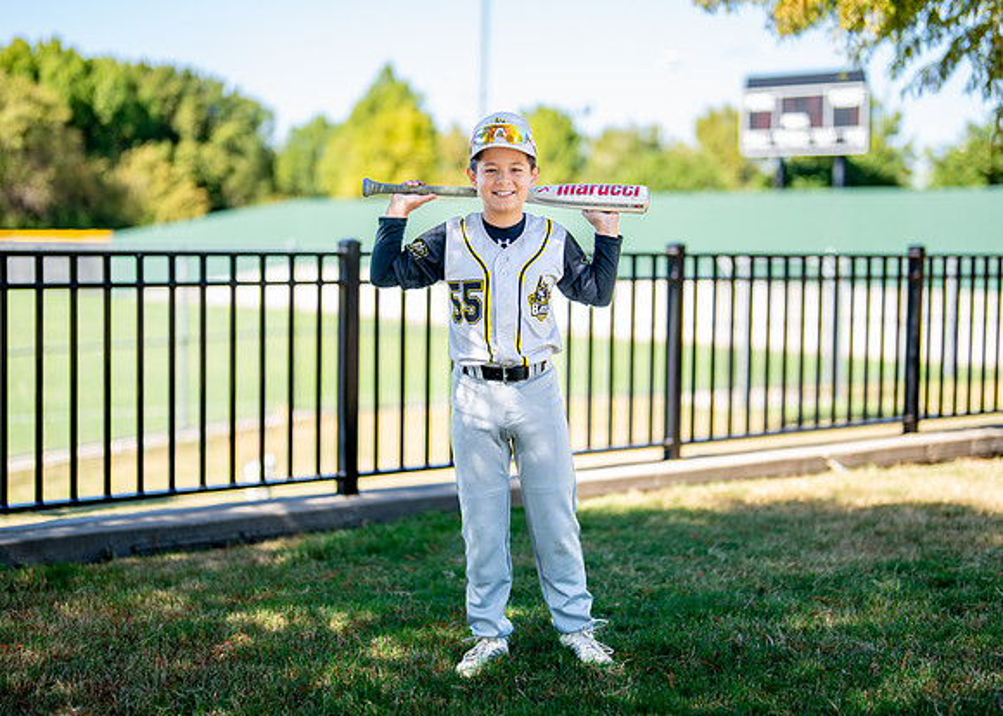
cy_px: 319
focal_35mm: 61
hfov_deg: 32.3
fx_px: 1734
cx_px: 528
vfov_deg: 23.3
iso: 100
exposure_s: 1/1600
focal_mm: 50
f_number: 1.2
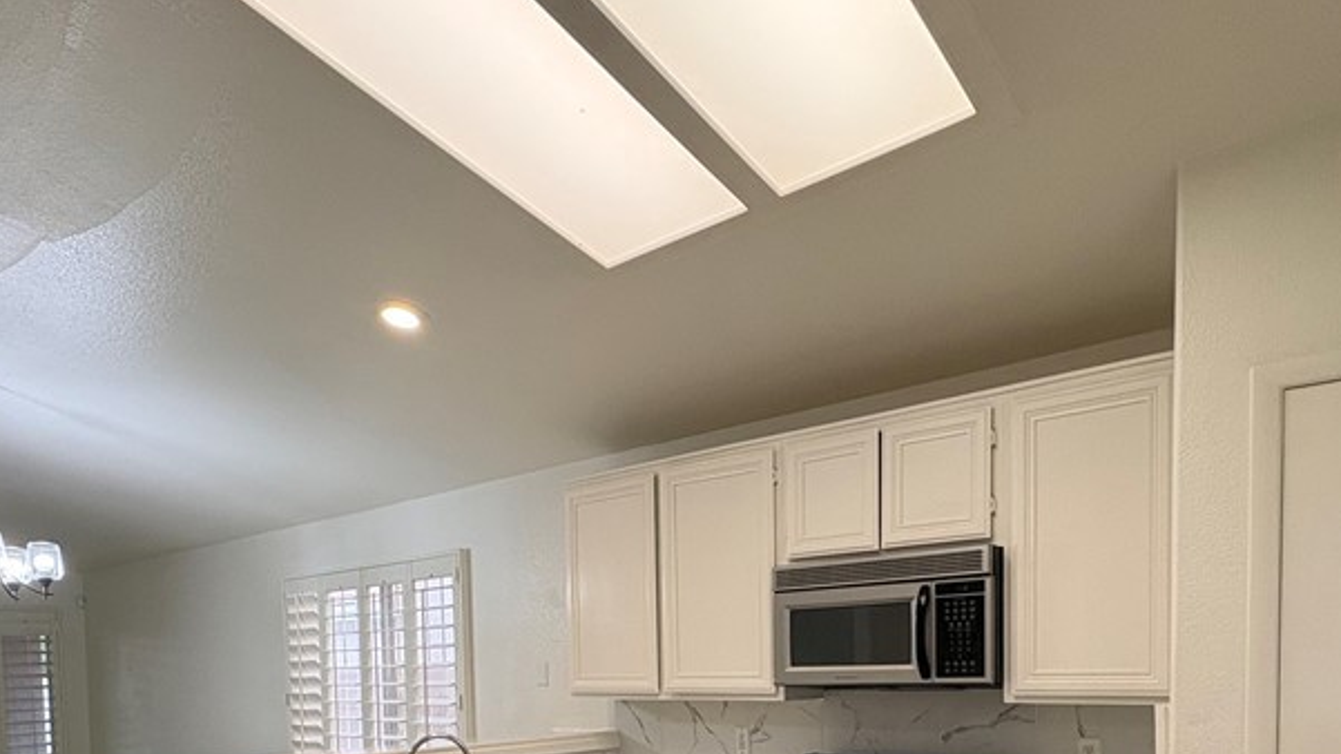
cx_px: 696
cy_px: 707
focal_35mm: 26
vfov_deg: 40.3
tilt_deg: -2.0
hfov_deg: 71.9
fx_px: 924
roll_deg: +1.3
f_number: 2.2
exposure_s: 1/120
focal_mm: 2.22
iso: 200
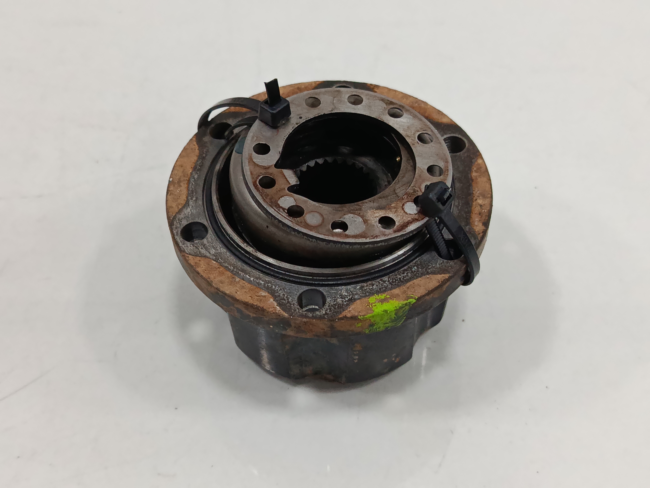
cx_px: 325
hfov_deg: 40.4
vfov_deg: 30.9
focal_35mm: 47
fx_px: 883
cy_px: 244
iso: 1032
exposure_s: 1/100
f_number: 1.7
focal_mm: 5.24
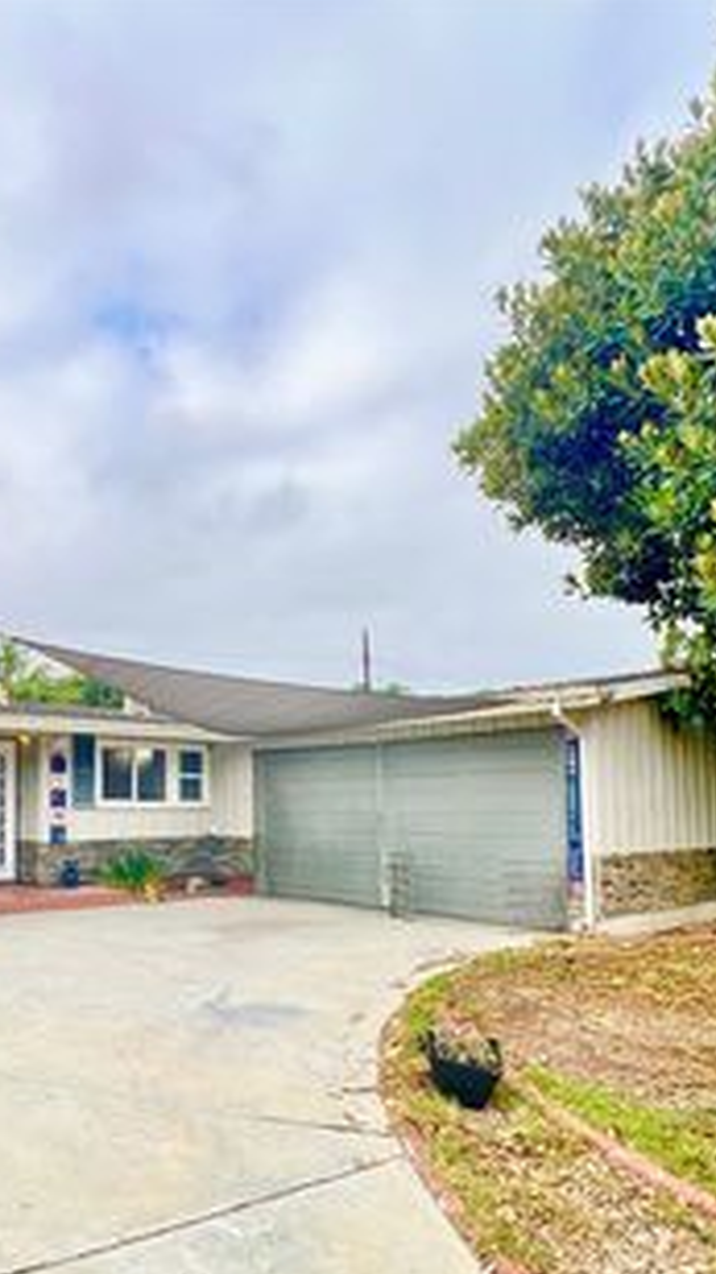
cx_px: 186
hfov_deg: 47.8
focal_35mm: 23
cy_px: 759
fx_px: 777
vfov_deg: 77.9
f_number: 1.8
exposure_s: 1/336
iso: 32
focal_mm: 1.57
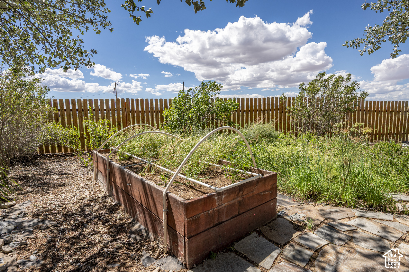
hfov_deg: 88.5
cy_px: 136
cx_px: 204
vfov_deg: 65.9
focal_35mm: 18
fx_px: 210
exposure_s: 1/320
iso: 250
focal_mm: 18.5
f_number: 13
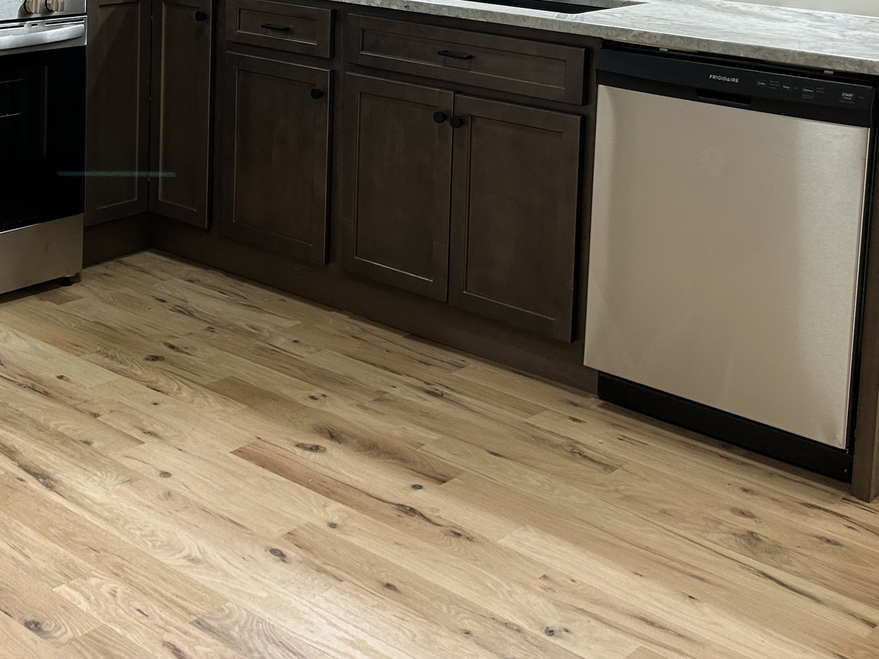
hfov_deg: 34.4
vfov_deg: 25.2
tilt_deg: -5.8
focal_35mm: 55
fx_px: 1397
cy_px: -11
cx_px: 247
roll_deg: -1.6
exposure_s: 1/60
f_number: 1.5
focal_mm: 5.7
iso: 80
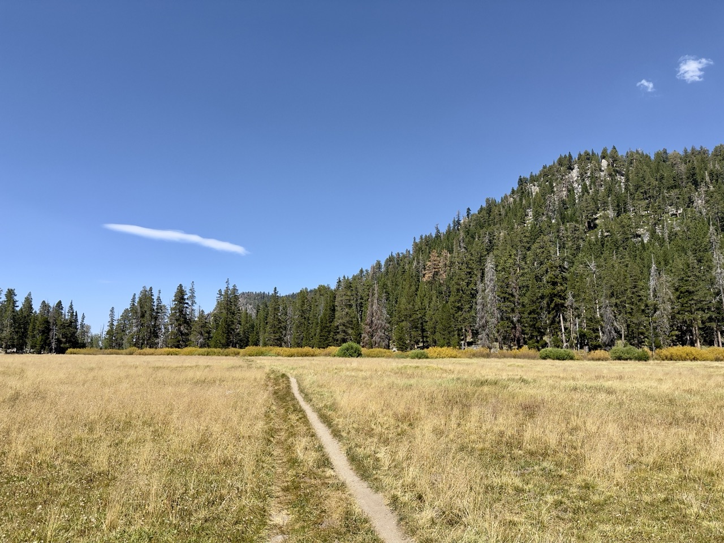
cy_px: 272
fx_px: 502
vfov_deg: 56.8
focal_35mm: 24
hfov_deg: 71.6
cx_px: 362
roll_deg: -1.1
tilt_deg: +8.5
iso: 80
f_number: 1.78
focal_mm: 6.76
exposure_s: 1/4405
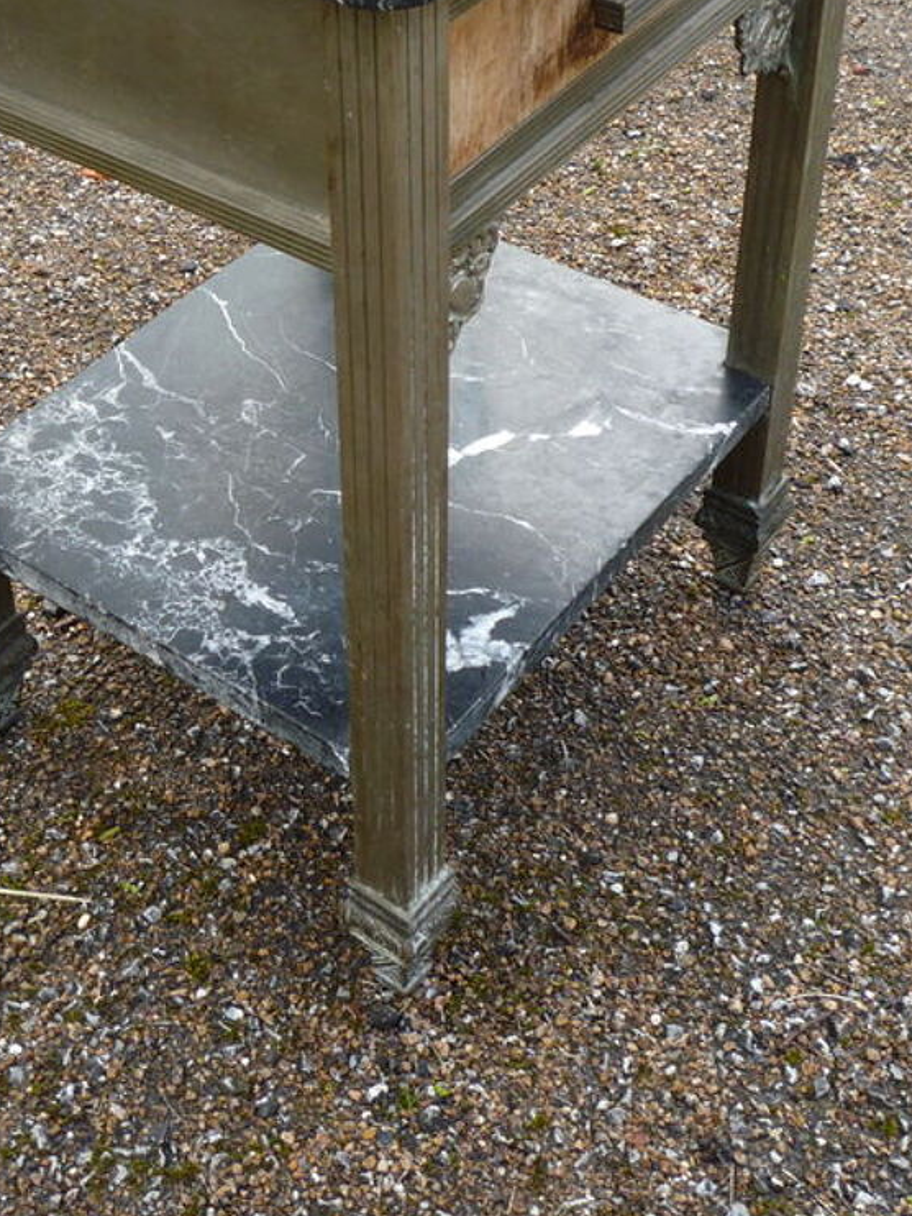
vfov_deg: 34.7
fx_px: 1896
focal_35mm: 54
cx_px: 303
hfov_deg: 26.9
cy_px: 290
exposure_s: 1/100
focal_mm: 5.2
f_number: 3.5
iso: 100
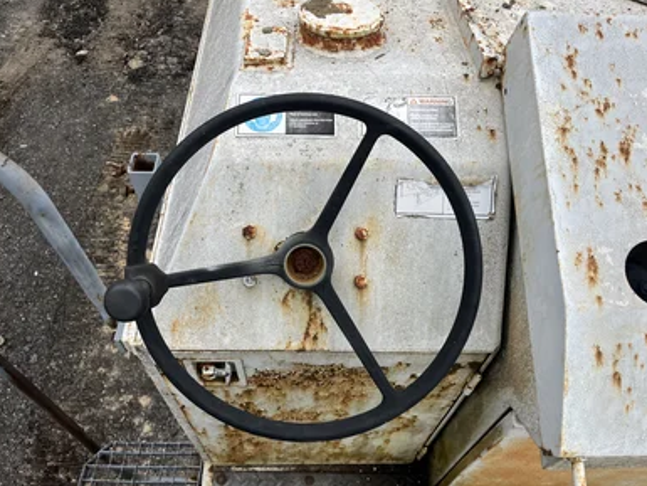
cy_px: 235
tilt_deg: -47.9
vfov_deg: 51.4
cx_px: 313
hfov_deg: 65.3
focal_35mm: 27
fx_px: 505
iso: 50
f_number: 1.6
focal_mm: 5.1
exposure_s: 1/2632
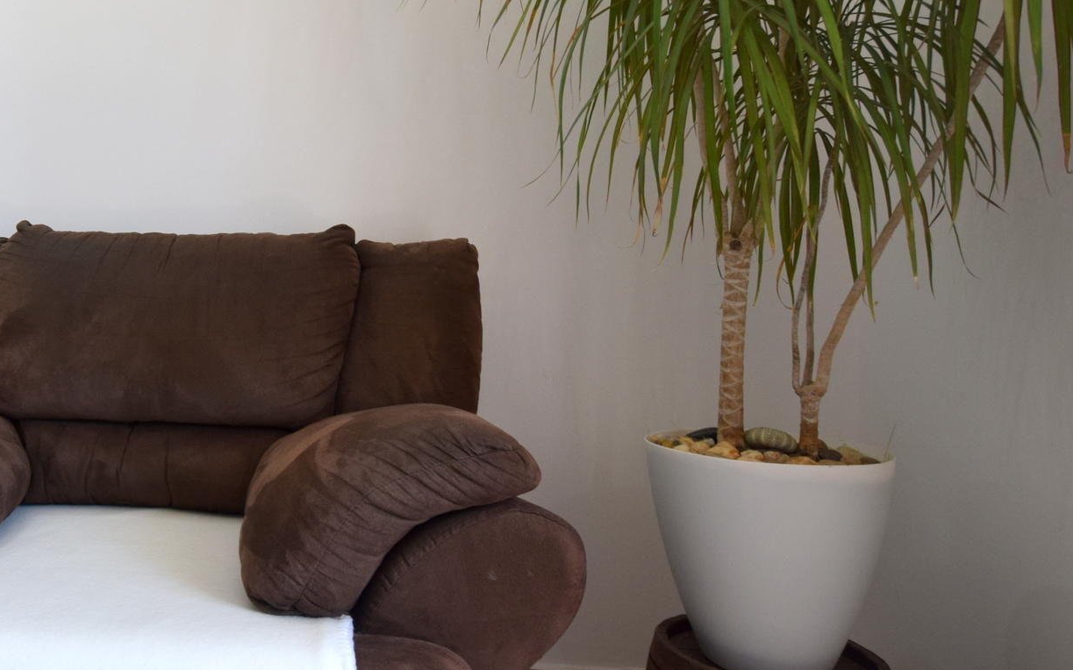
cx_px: 194
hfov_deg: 57.5
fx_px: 877
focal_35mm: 30
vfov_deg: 41.5
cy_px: 252
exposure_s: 1/100
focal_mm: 10
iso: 400
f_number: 5
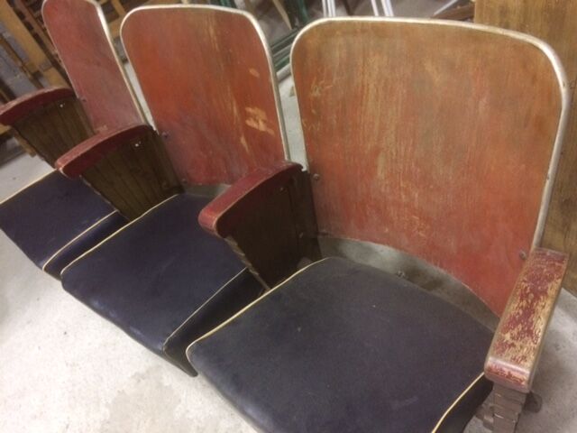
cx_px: 288
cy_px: 216
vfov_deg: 48.2
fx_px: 483
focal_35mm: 29
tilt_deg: -44.6
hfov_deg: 61.7
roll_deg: +26.6
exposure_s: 1/17
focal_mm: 4.15
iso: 320
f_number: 2.2
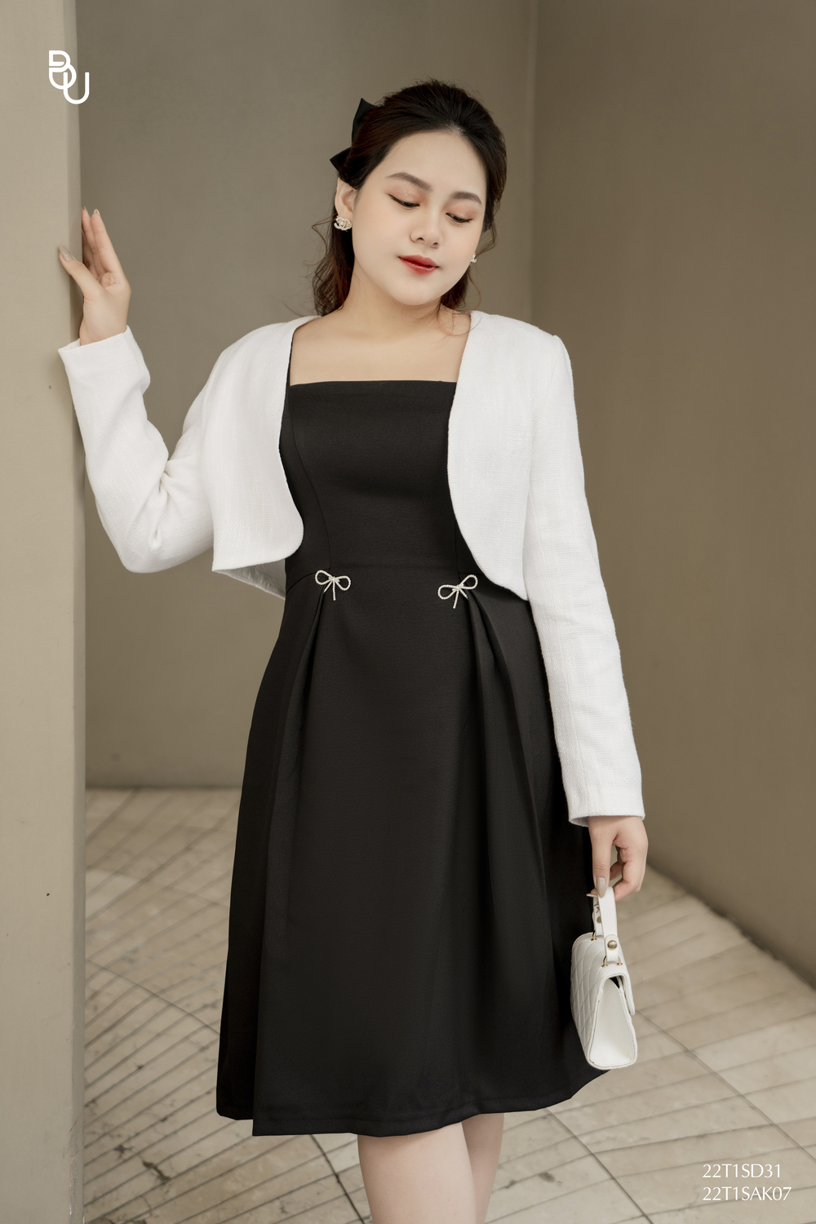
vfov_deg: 37.5
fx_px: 1802
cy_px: 612
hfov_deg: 25.5
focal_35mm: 53
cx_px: 408
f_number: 2.8
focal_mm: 53
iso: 200
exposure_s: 1/160
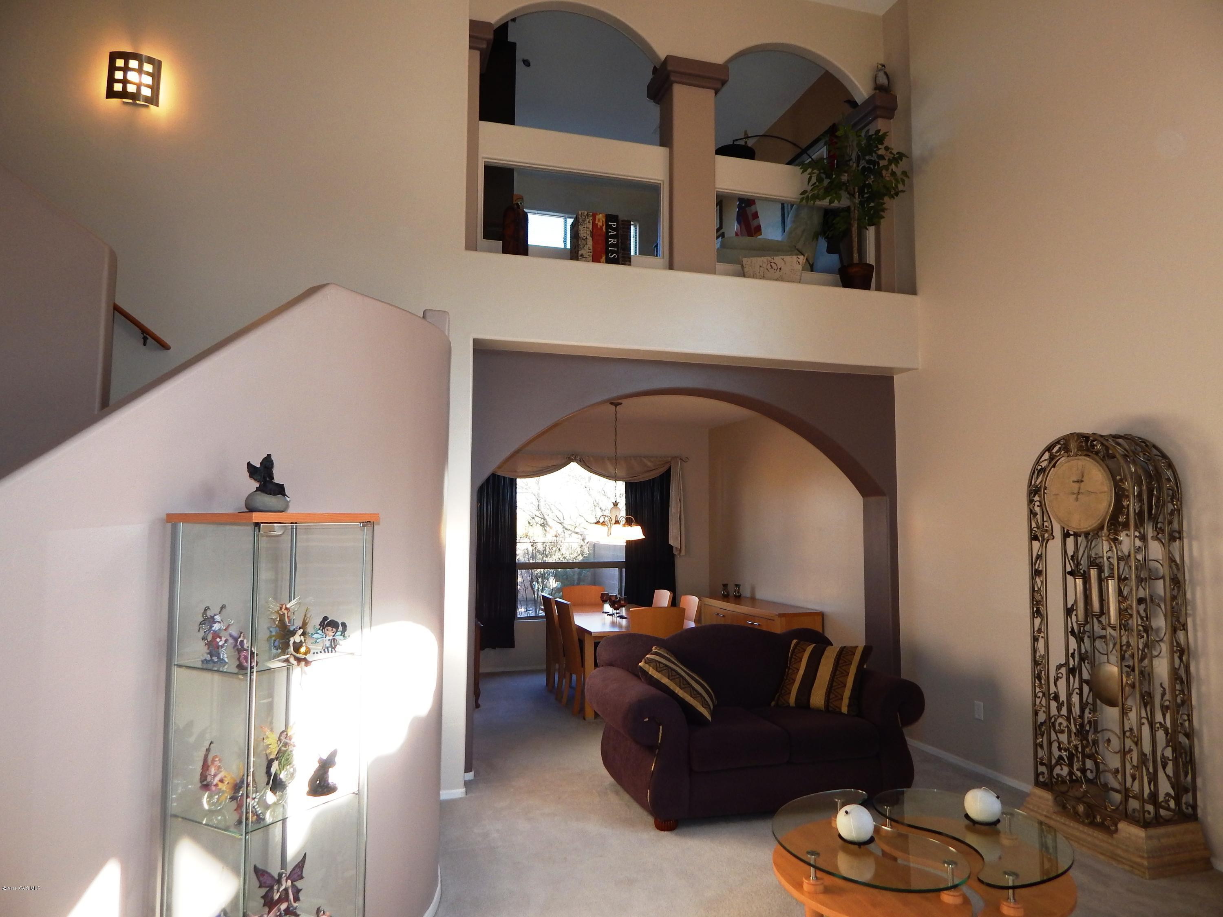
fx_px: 777
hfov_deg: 76.4
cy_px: 458
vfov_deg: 61.1
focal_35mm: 22
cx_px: 612
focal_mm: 4
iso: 125
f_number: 3
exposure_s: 1/80
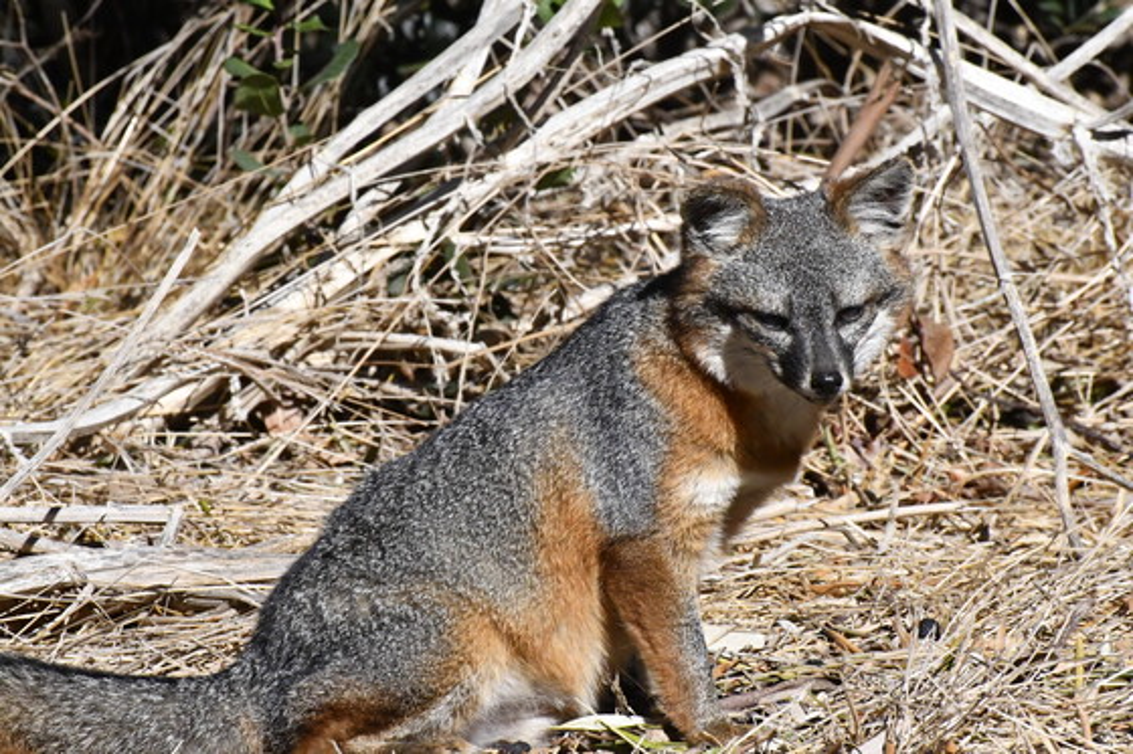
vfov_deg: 3.8
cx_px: 566
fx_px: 11326
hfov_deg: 5.7
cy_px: 377
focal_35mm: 360
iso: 4500
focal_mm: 240
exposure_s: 1/4000
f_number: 16
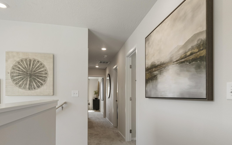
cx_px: 124
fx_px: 139
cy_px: 92
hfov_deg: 79.6
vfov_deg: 54.4
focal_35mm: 22
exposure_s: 1/30
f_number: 4
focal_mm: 10
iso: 200
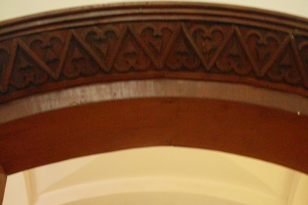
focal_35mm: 51
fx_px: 436
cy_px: 126
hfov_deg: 38.8
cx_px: 178
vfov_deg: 26.4
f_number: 2.8
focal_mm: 6.3
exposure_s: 1/8
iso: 400
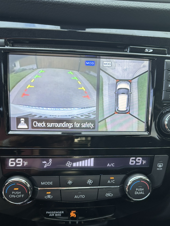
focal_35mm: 30
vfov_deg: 59.5
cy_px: 135
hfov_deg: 46.8
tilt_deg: -45.8
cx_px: 89
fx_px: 196
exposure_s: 1/83
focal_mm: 6.86
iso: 100
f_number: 1.78
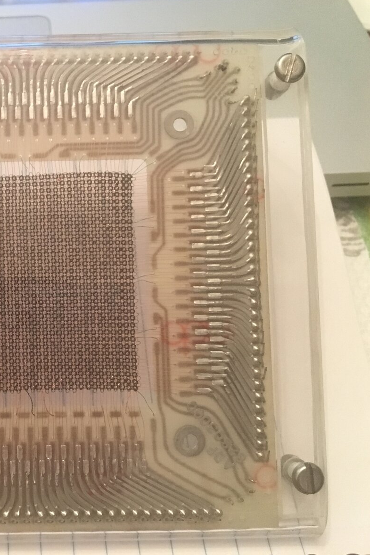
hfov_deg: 30.7
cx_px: 17
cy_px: 273
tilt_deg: -53.0
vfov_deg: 47.4
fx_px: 632
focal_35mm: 41
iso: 320
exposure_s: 1/15
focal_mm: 4.15
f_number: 2.2
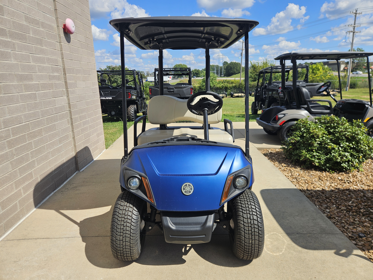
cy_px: 140
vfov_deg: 58.9
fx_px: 248
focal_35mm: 23
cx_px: 186
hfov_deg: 73.9
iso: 25
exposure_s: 1/2043
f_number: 1.8
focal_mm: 5.4
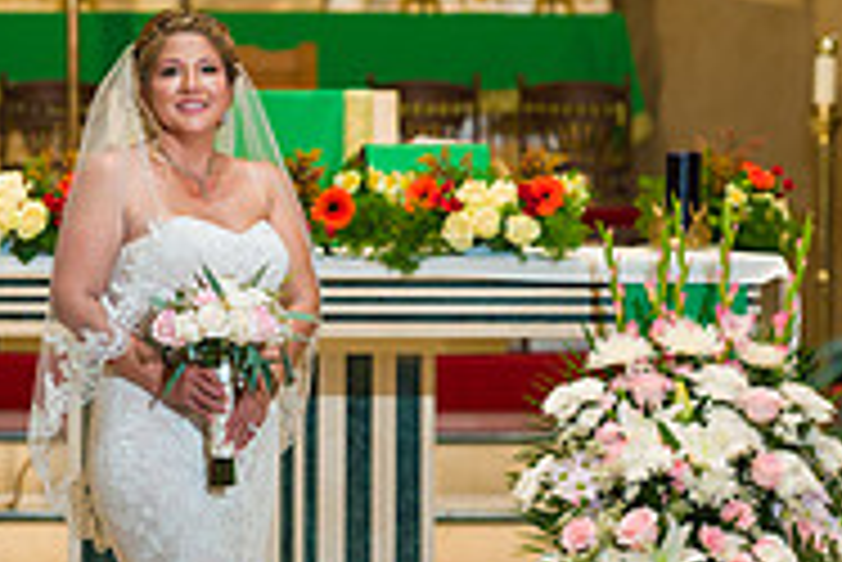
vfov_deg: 4.8
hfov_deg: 7.1
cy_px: 166
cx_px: 259
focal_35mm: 288
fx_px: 6741
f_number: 3.2
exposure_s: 1/125
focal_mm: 120
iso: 1000
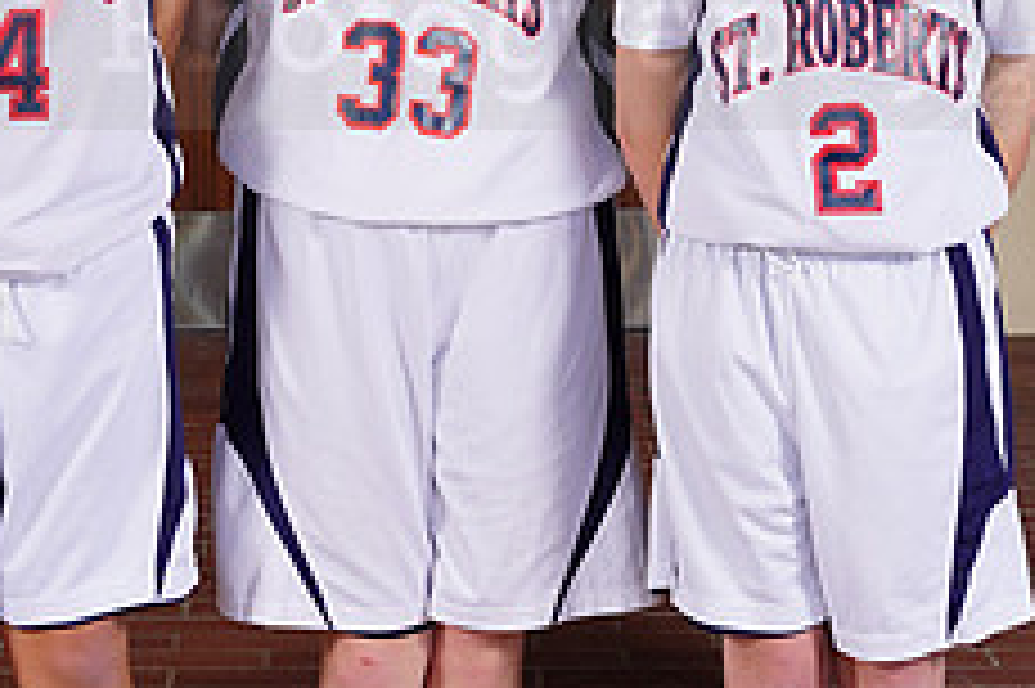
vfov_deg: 8.6
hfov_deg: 12.9
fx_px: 4568
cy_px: -2
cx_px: 410
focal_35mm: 159
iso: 200
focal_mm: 63
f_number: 5.6
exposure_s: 1/200
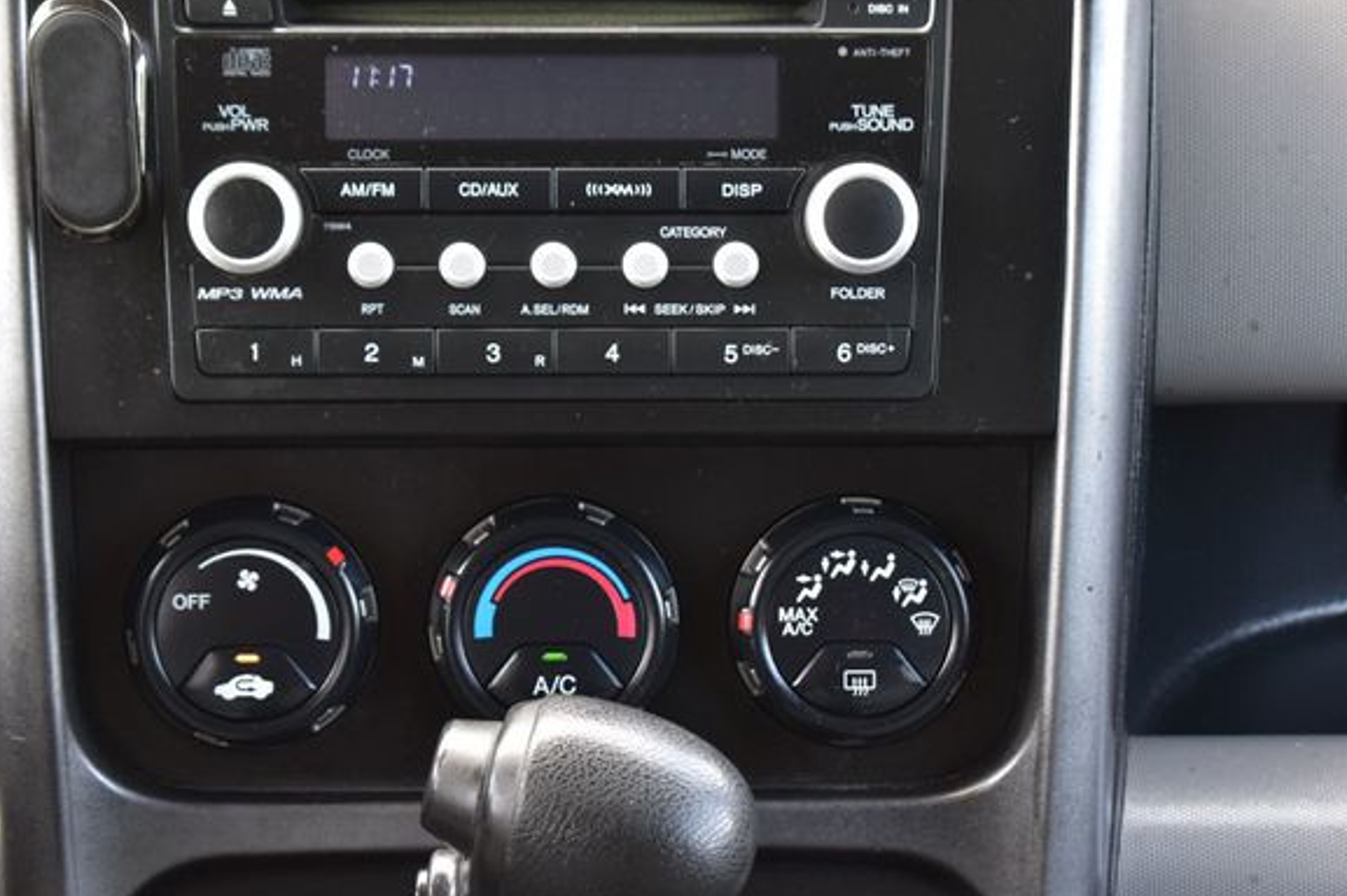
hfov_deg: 22.3
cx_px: 623
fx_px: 3424
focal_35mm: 92
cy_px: 406
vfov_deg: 14.9
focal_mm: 55
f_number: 7.1
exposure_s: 1/25
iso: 400
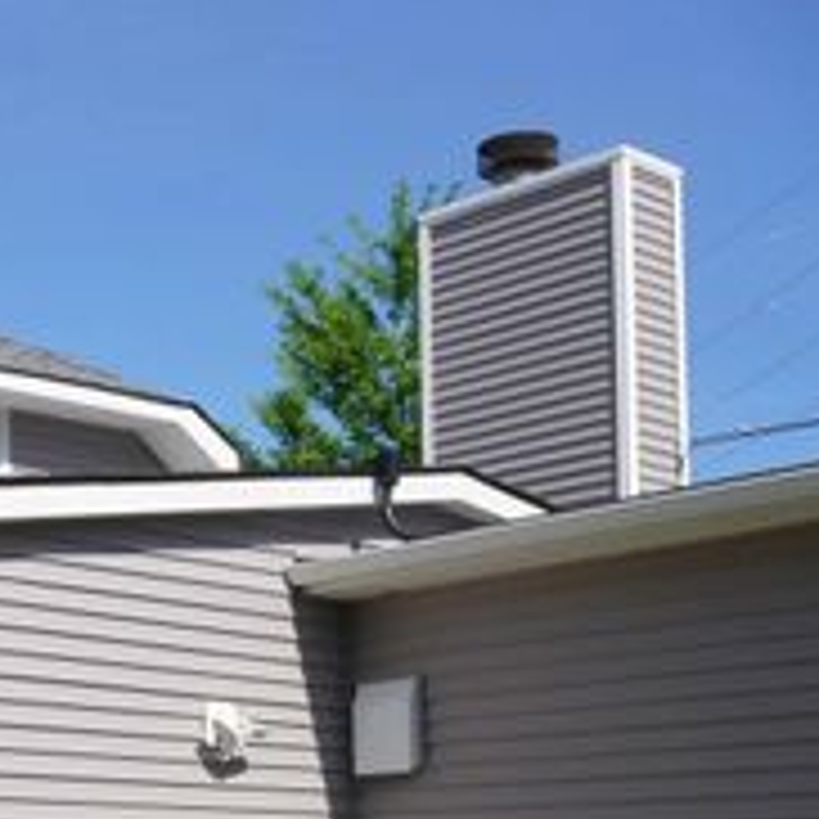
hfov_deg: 22.5
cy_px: 763
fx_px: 1820
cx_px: -266
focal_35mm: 68
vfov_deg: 24.5
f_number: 5.6
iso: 200
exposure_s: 1/1300
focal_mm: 14
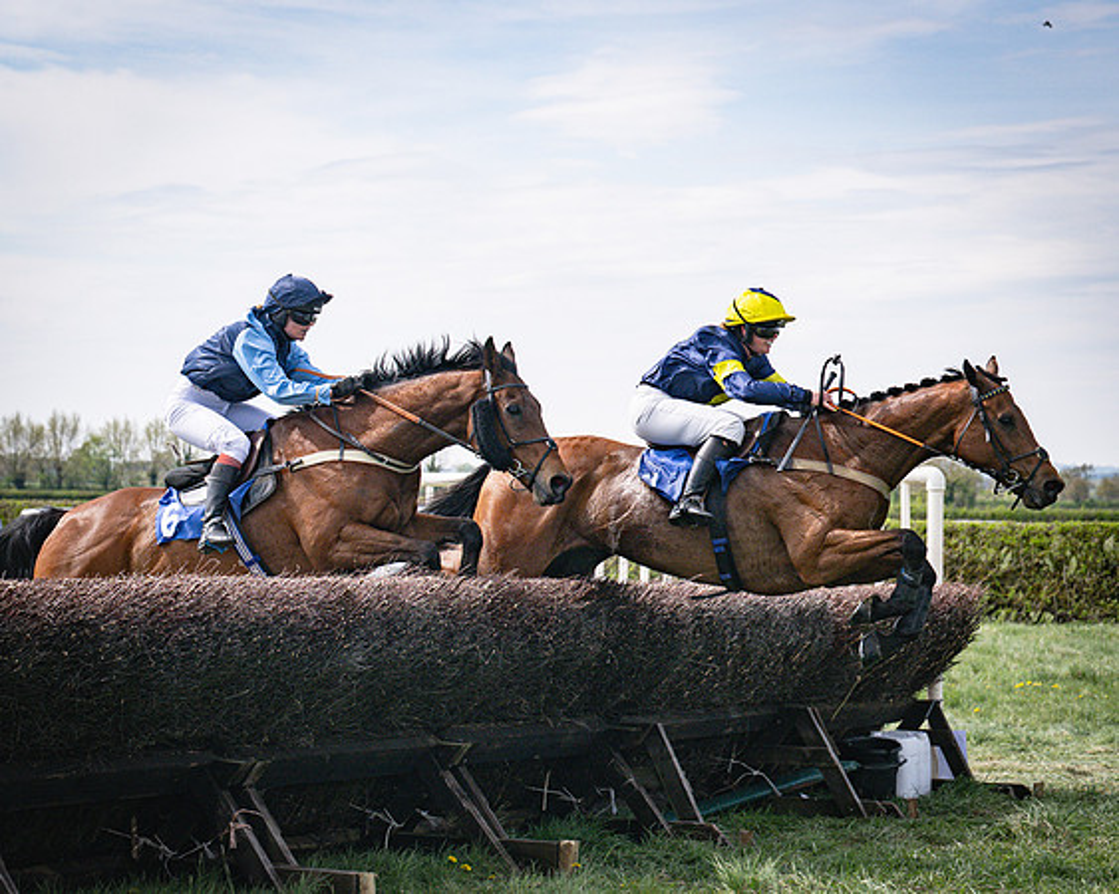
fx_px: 3382
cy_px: 317
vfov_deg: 15.0
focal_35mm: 102
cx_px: 250
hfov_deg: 18.6
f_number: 5
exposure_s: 1/4000
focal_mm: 70
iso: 400
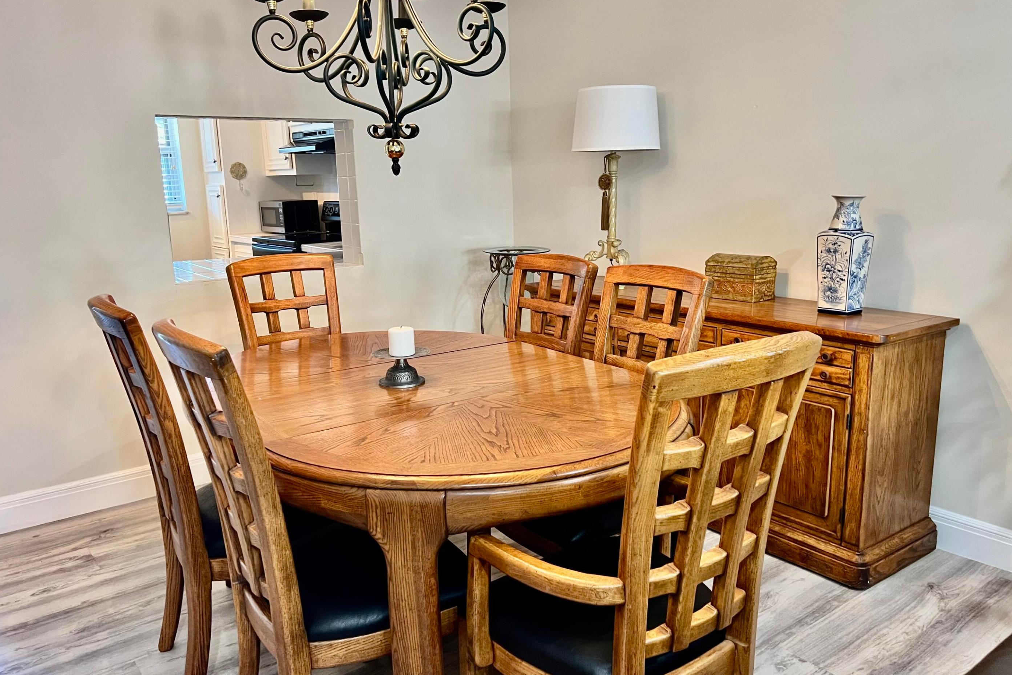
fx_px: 787
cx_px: 509
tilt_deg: -11.9
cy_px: 325
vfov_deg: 46.4
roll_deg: +1.0
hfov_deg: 65.5
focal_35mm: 28
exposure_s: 1/60
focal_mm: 5.7
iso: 200
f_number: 1.5
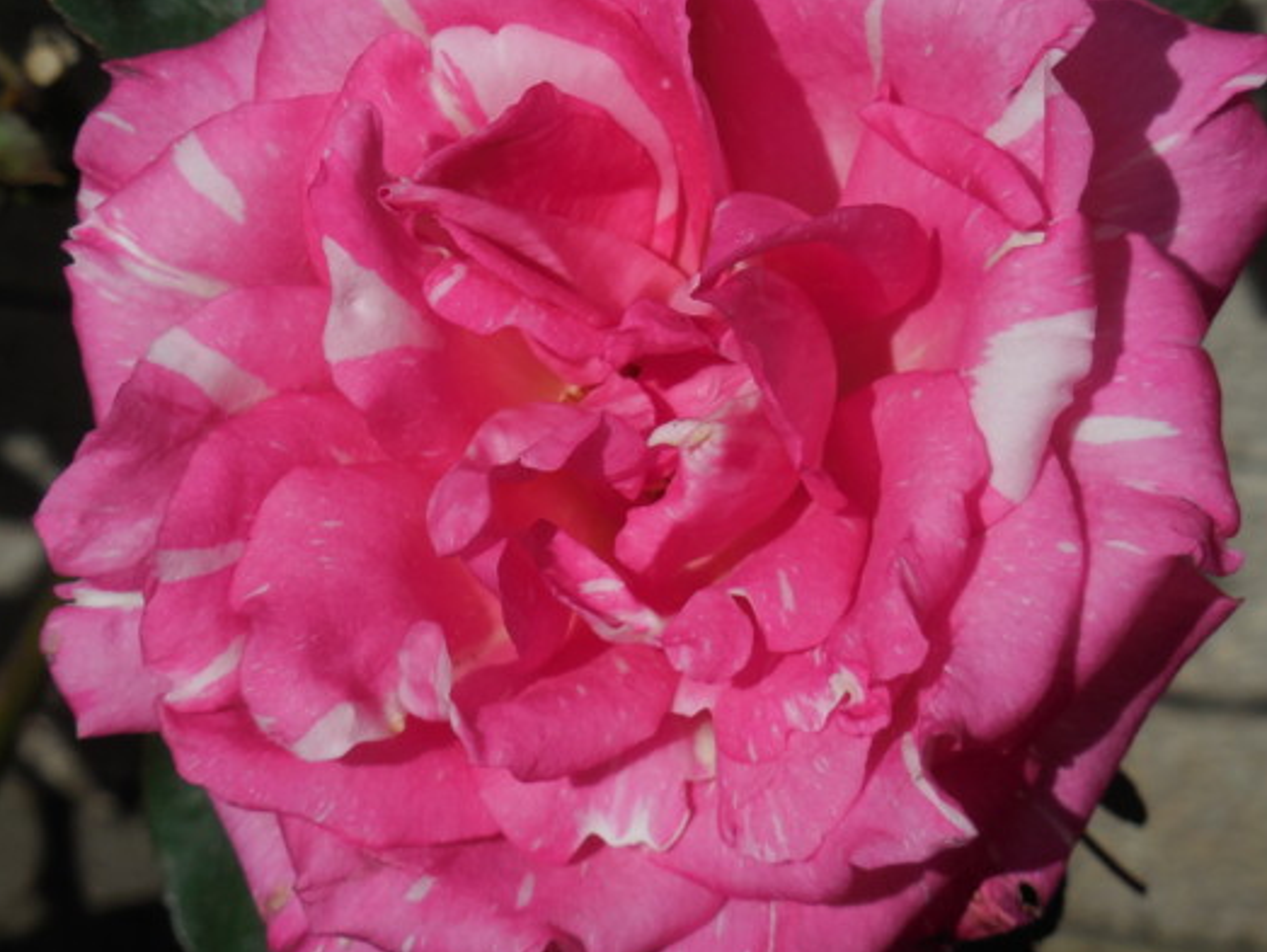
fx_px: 3919
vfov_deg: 13.8
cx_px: 538
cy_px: 334
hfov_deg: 18.4
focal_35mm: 107
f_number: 4.7
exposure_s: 1/2000
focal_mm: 12.6
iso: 125
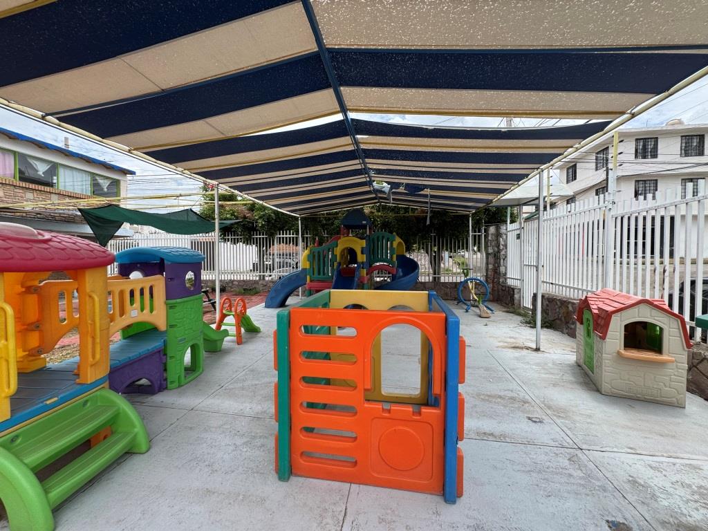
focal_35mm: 14
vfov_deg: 85.7
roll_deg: +1.5
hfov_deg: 102.1
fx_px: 286
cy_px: 266
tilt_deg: -2.1
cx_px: 354
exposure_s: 1/849
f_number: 2.2
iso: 40
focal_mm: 2.22
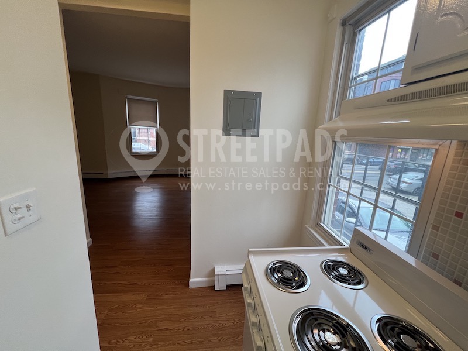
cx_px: 234
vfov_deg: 89.9
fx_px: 176
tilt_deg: -13.3
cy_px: 176
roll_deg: -3.5
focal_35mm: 13
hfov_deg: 106.2
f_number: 1.8
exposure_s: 1/120
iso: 100
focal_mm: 1.57
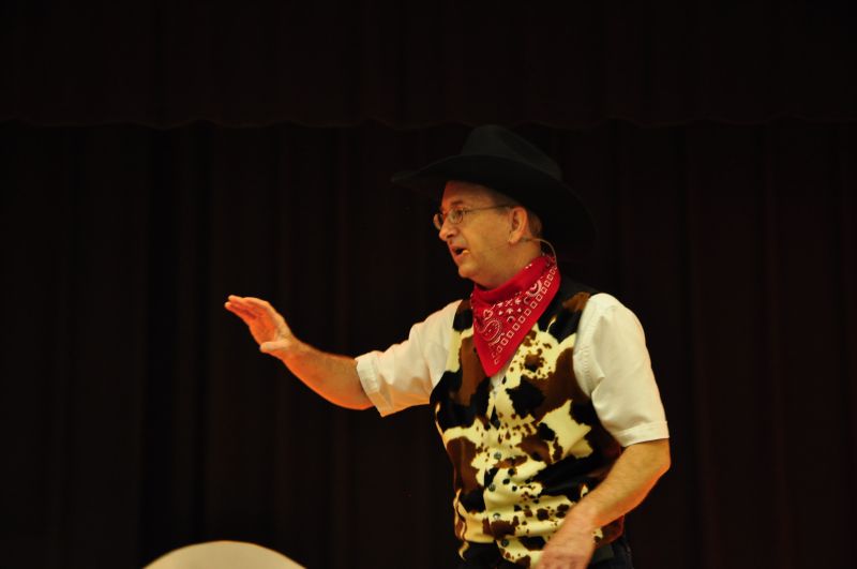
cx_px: 428
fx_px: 2674
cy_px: 284
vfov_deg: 12.1
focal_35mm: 112
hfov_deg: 18.2
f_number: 5.3
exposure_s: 1/30
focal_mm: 75
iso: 1000
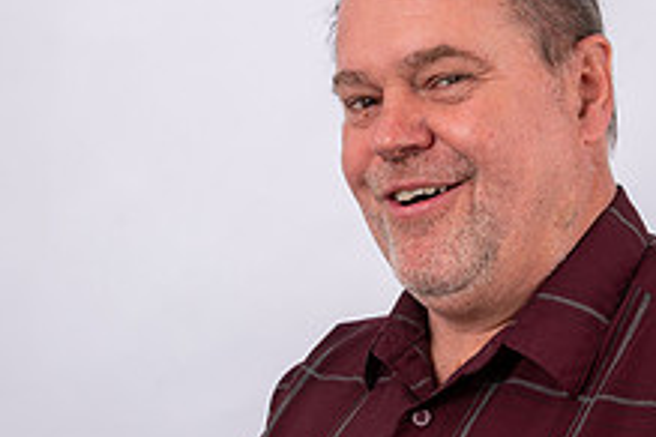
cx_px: 455
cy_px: 287
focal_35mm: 82
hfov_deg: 24.6
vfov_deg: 16.6
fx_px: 1494
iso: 125
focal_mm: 31
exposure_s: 1/250
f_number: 9
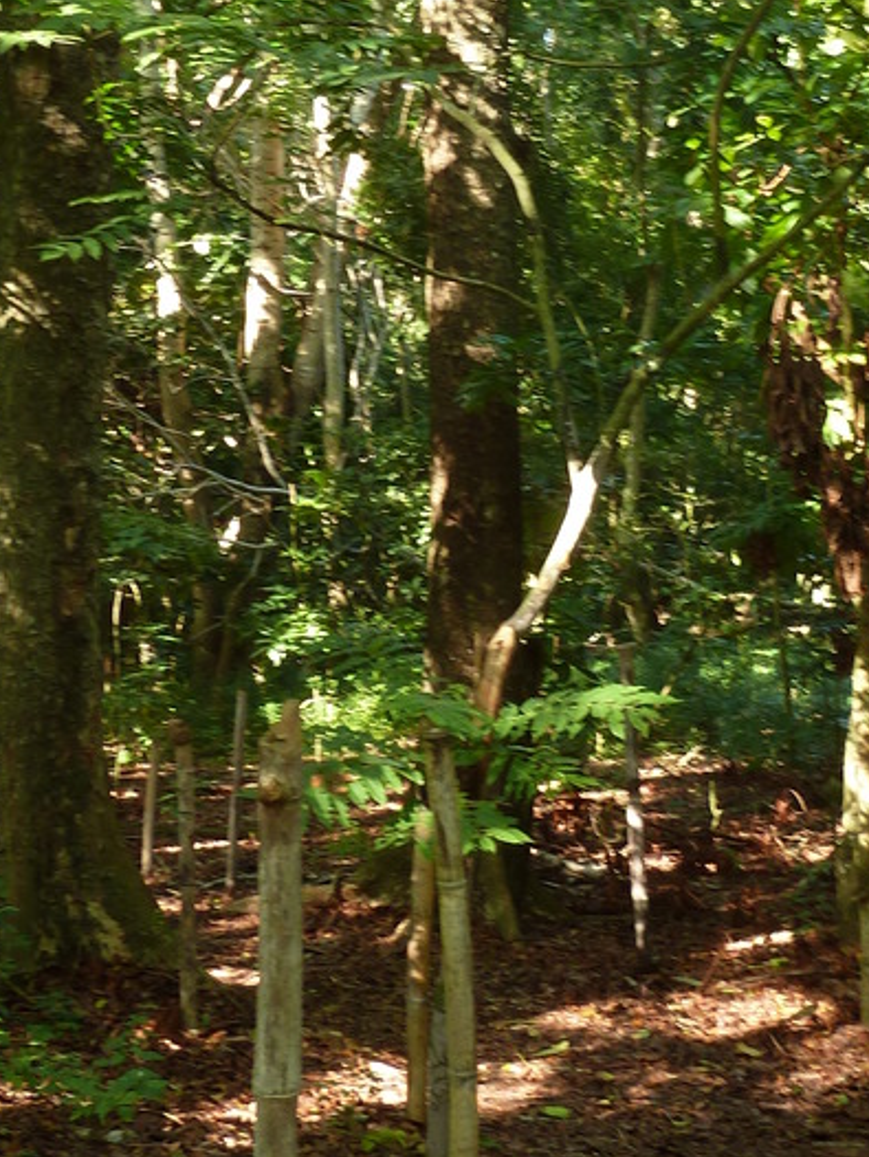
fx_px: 1906
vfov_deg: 33.6
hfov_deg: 25.7
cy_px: 422
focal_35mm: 57
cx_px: 482
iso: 80
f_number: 3.3
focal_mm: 4.1
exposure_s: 1/10
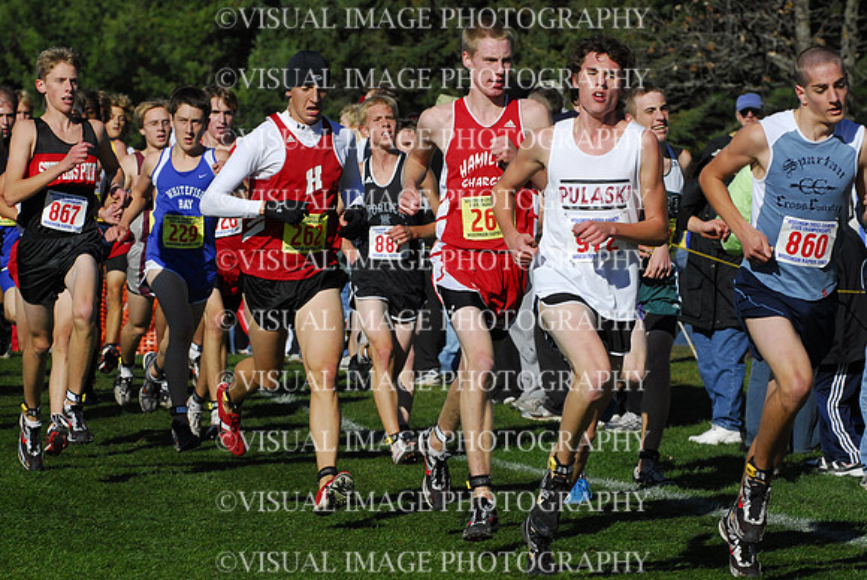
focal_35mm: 210
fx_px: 5062
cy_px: 290
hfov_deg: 9.8
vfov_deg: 6.6
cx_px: 434
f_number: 7.1
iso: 400
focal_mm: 140
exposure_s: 1/1600
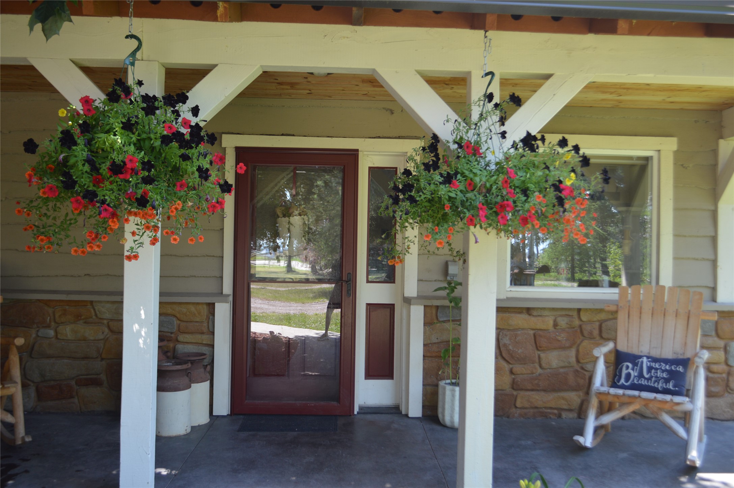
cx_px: 367
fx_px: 672
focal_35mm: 33
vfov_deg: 39.9
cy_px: 244
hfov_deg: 57.3
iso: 100
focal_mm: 22
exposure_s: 1/60
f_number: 3.8
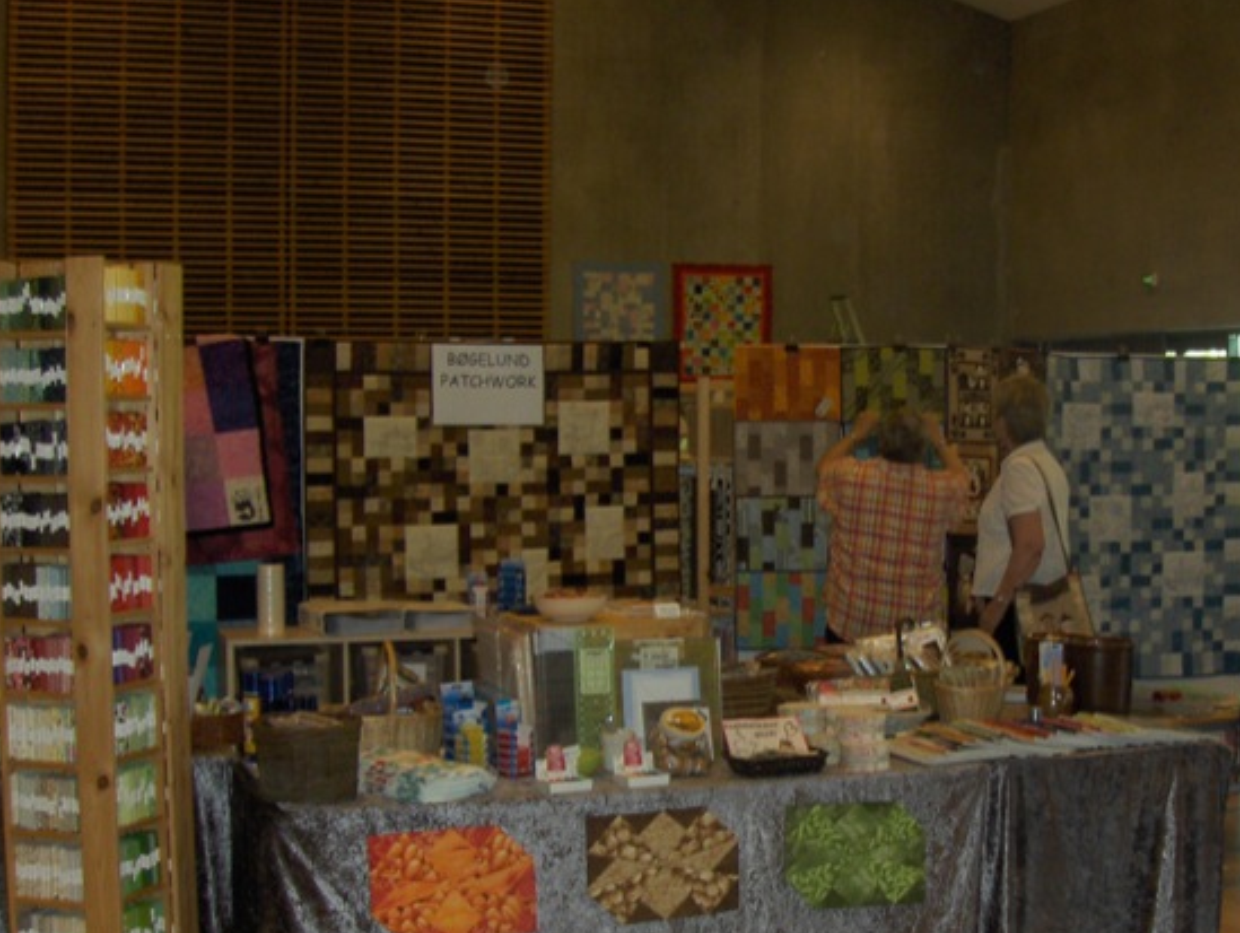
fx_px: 2008
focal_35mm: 56
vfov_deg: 26.1
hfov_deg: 34.0
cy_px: 587
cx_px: 829
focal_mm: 6.5
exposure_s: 1/60
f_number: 3.5
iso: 100
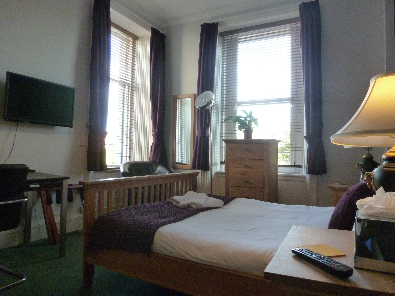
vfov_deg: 56.8
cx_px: 198
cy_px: 148
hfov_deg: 71.6
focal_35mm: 24
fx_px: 274
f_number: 3.3
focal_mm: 4.3
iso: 800
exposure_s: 1/50
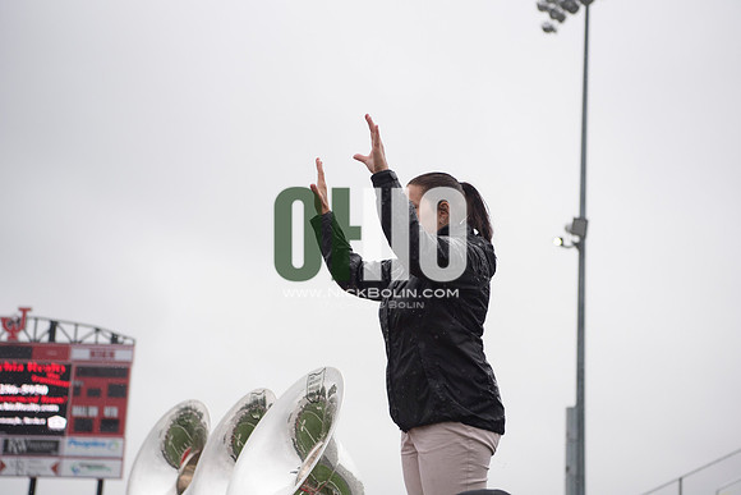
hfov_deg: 28.8
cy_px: 248
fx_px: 1441
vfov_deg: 19.5
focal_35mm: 70
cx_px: 370
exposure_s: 1/1600
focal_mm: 70
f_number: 4
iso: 400
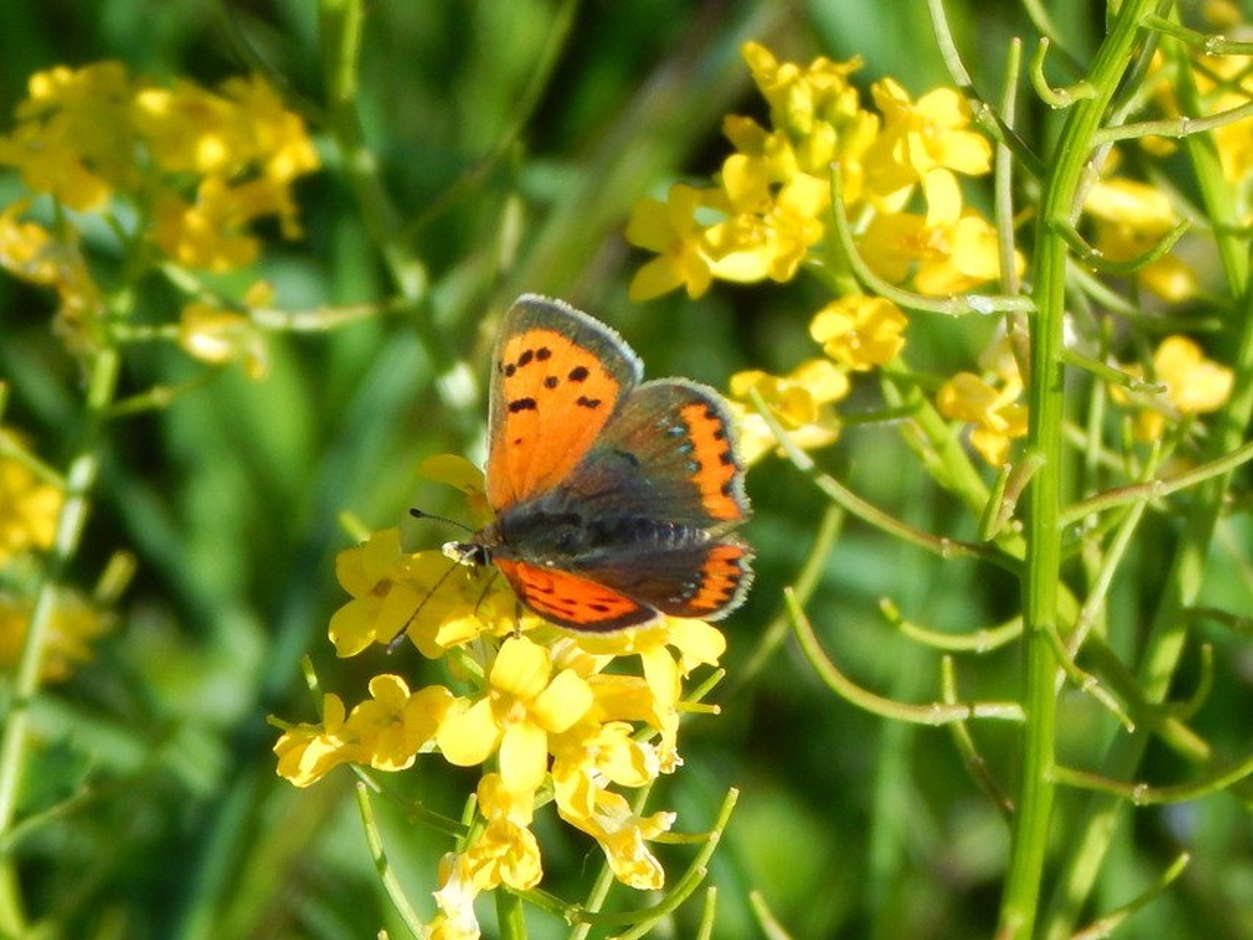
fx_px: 15386
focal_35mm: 425
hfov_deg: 4.7
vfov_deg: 3.5
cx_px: 626
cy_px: 470
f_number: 5.7
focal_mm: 76.4
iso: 125
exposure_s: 1/400
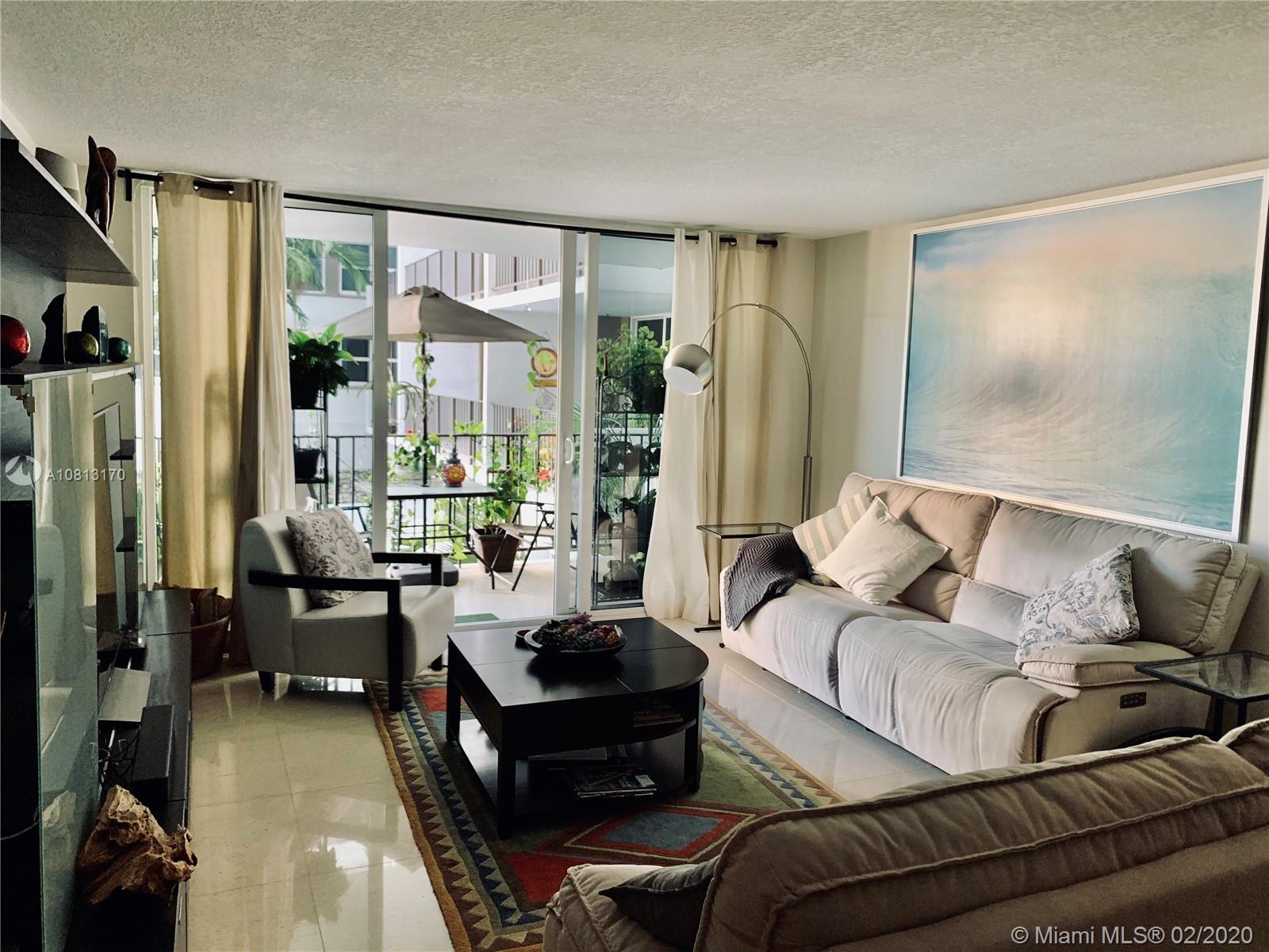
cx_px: 634
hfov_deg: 67.3
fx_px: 953
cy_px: 476
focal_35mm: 26
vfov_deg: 53.1
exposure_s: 1/60
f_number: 1.8
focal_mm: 4.25
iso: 125
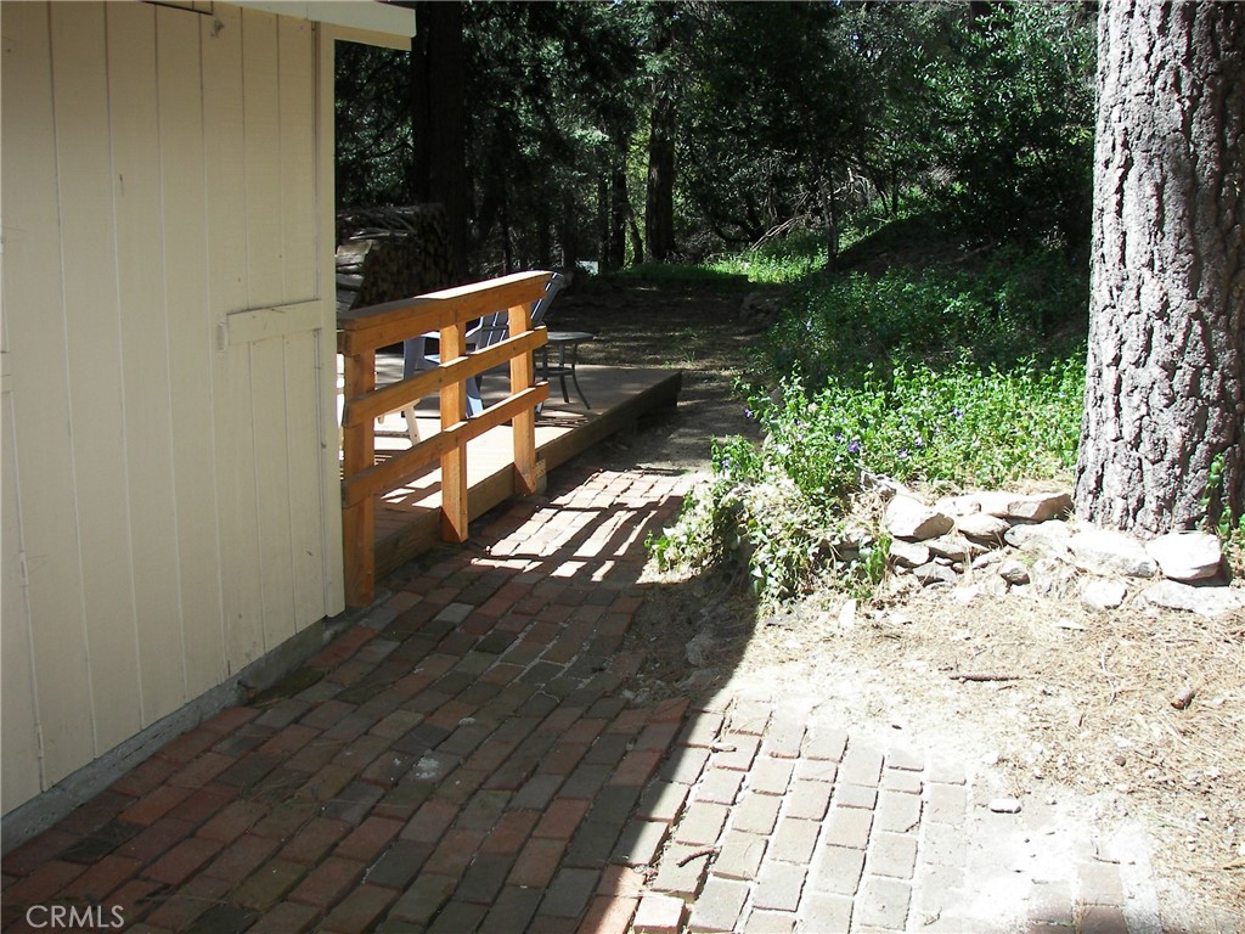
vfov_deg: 39.7
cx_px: 622
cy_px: 467
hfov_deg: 51.4
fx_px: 1295
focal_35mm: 36
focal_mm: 6
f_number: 2.8
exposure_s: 1/320
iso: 50
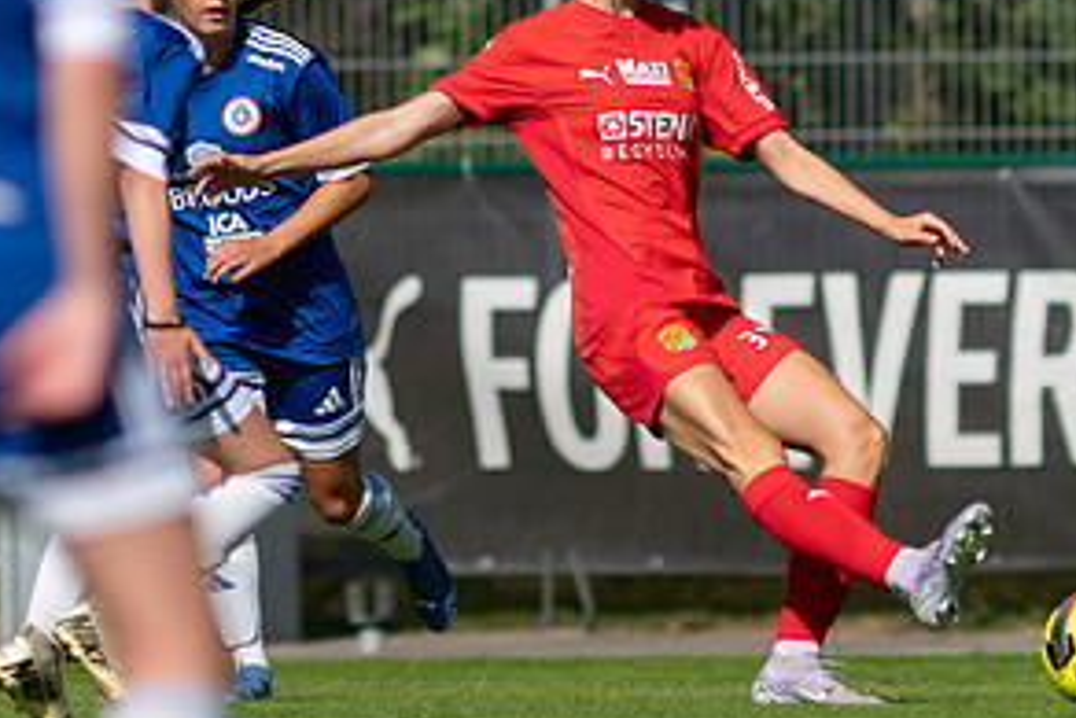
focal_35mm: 1192
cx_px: 641
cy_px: 363
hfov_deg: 1.7
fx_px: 35644
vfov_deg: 1.2
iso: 100
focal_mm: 300
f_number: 3.2
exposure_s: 1/3200
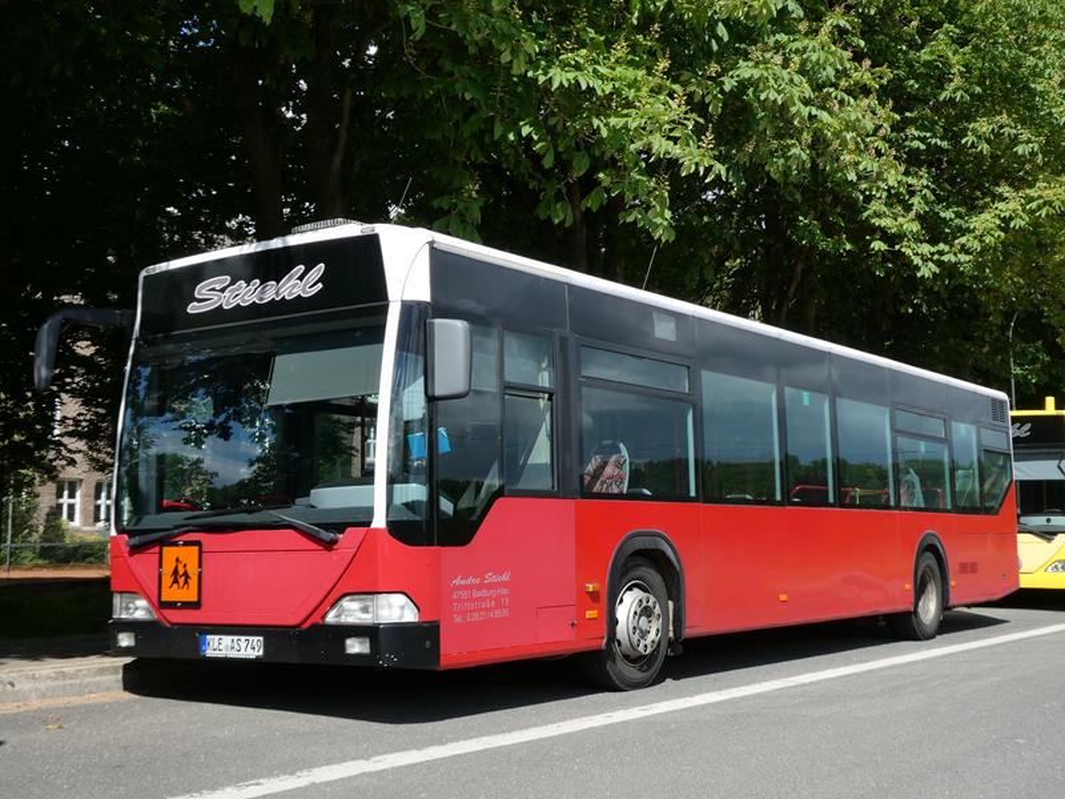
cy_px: 400
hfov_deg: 42.9
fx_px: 1354
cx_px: 532
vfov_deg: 32.9
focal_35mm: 44
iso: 80
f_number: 3.9
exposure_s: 1/640
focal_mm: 7.8
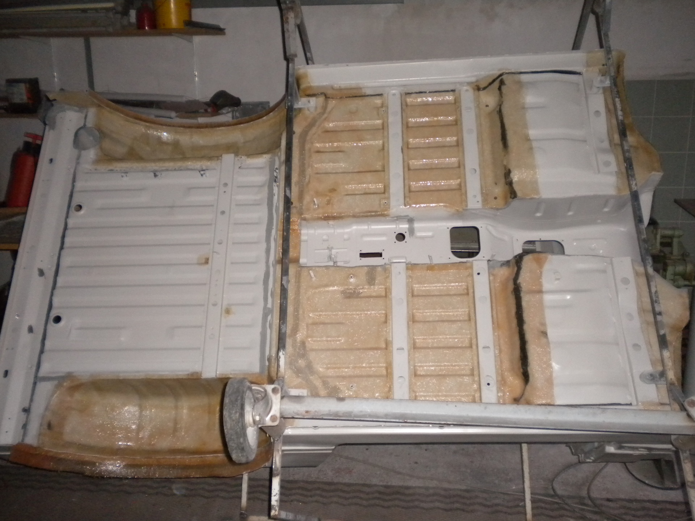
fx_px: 703
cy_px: 260
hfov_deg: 52.6
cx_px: 348
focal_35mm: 35
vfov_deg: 40.7
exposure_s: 1/30
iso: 400
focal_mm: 6.3
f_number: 3.1
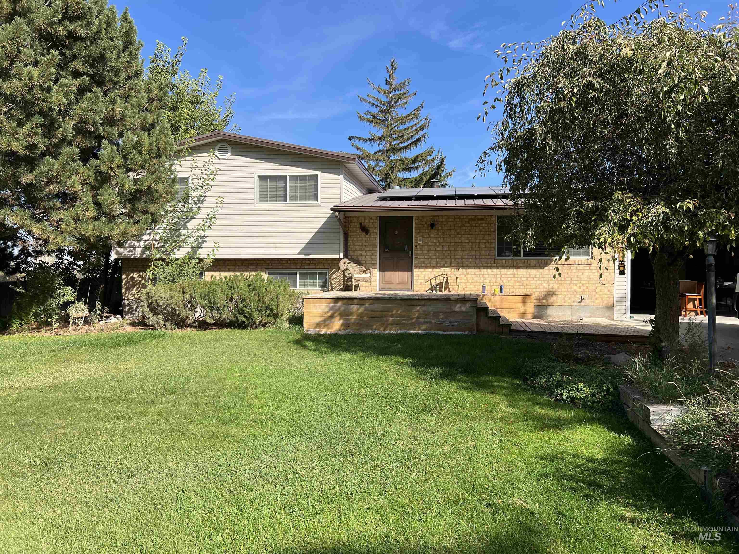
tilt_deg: -0.2
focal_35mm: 26
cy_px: 277
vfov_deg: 53.1
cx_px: 370
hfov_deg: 67.3
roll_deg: -0.1
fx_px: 555
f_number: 1.5
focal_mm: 5.7
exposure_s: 1/2571
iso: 50
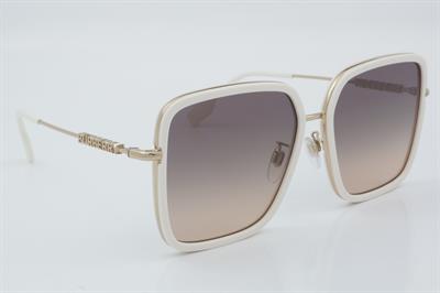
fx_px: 1007
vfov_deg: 16.5
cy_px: 146
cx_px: 220
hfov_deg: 24.6
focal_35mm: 82
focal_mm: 55
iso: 100
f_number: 32
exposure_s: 1/4
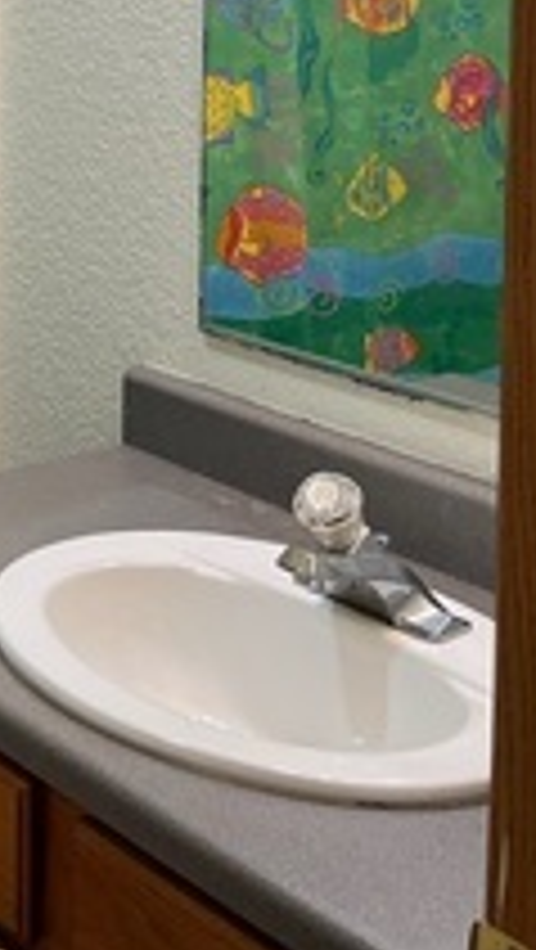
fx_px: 1689
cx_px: -282
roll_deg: +0.5
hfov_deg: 16.4
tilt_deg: -3.6
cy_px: 5
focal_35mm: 67
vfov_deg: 29.4
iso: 80
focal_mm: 5.1
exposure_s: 1/120
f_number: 1.6
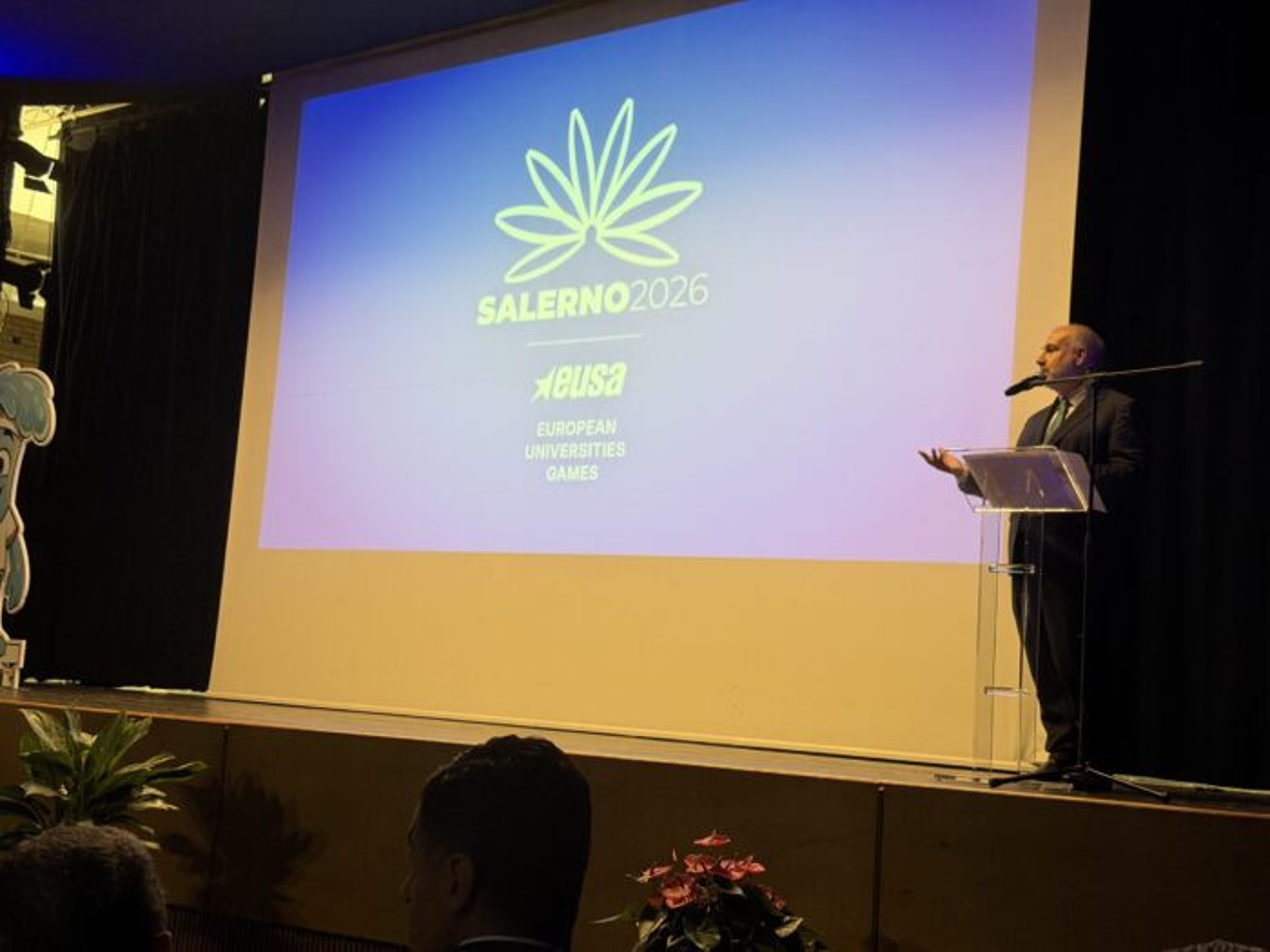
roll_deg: -4.0
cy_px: 476
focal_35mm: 48
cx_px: 635
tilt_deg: +6.5
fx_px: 1761
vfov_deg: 30.3
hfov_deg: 39.7
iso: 200
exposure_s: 1/33
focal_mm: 6.76
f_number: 1.78
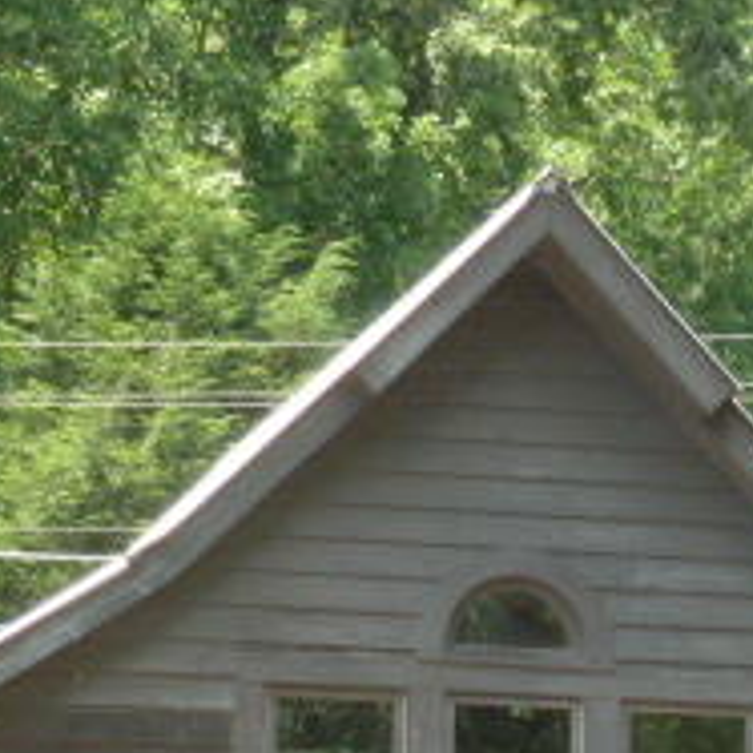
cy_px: 954
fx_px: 5660
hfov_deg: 7.6
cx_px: 423
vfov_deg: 7.5
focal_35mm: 230
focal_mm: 13.6
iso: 100
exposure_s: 1/100
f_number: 4.7
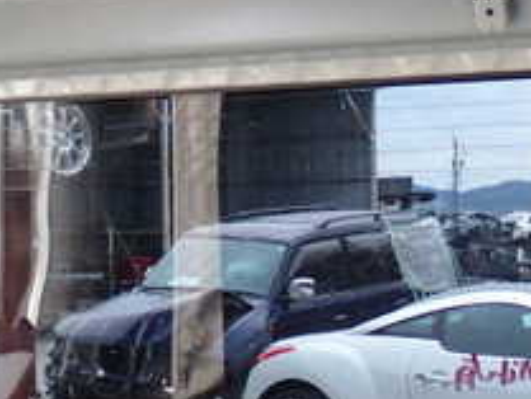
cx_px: 422
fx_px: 1673
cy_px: 315
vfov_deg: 13.5
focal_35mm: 109
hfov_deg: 17.9
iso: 200
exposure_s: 1/80
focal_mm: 6.83
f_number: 2.7
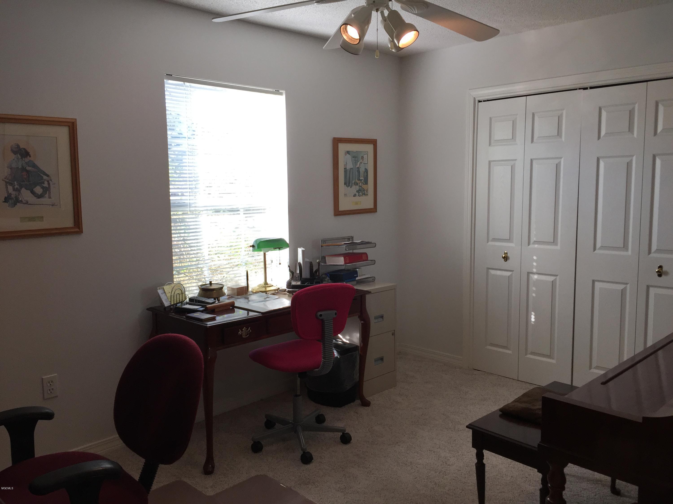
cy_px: 252
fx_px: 564
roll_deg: +0.1
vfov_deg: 48.2
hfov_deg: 61.7
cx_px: 336
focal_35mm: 29
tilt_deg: -7.4
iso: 50
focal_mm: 4.15
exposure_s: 1/120
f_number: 2.2
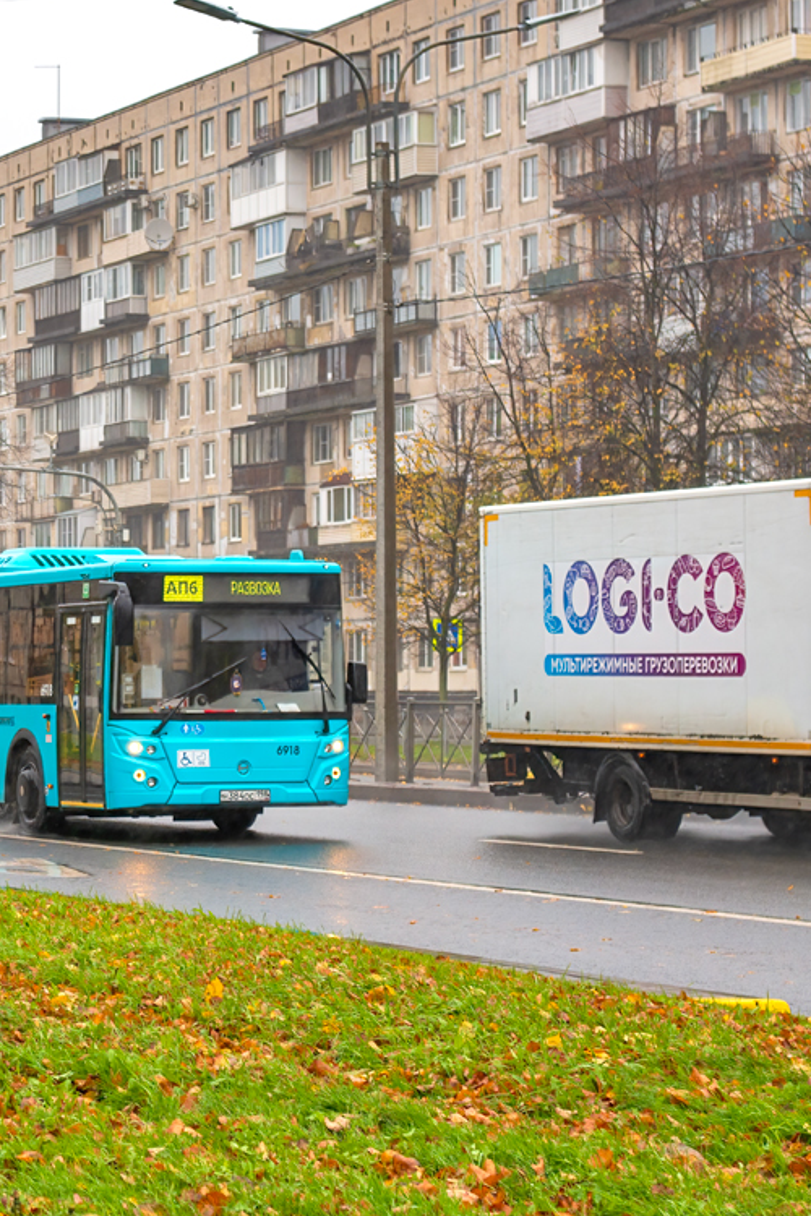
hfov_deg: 13.6
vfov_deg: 20.4
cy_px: 491
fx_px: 3379
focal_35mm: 100
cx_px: 68
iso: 400
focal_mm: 50
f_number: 5
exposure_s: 1/400
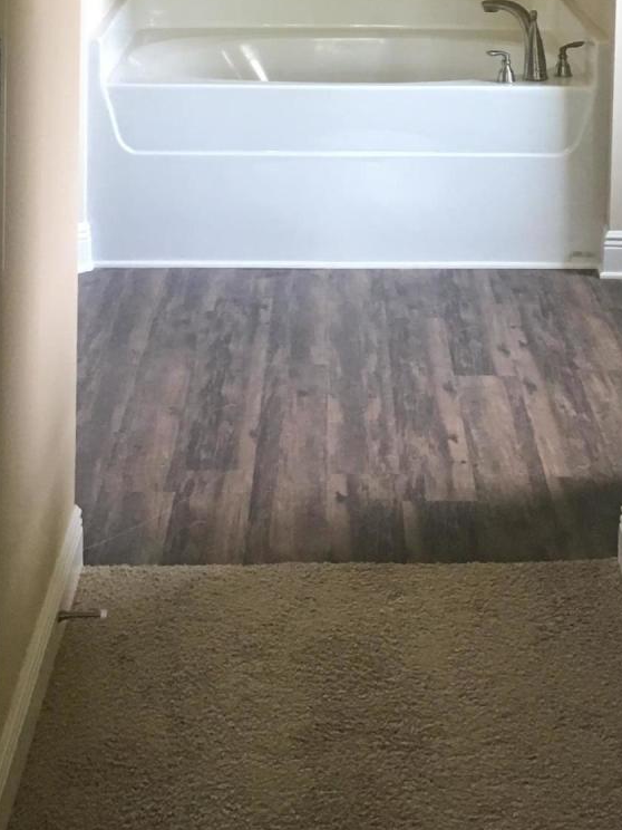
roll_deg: -1.4
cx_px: 437
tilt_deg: -4.0
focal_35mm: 78
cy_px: -70
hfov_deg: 18.8
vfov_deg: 23.6
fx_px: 1869
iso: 100
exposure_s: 1/30
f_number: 2.2
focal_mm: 4.15
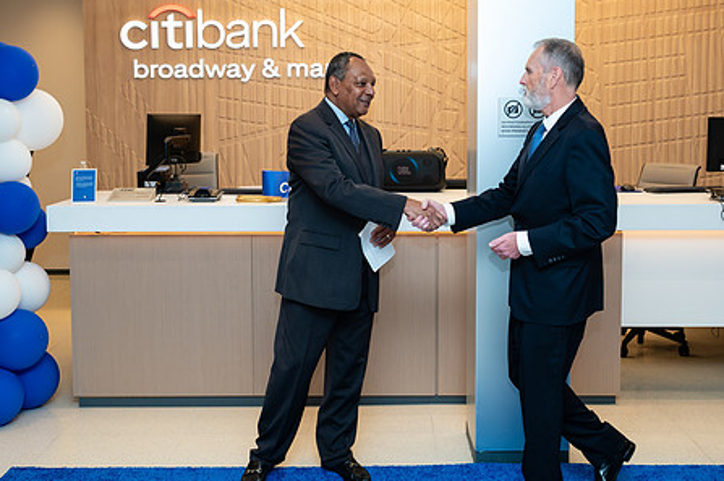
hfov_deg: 41.9
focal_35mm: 47
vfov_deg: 28.5
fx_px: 944
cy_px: 173
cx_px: 373
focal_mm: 30
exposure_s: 1/160
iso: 400
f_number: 4
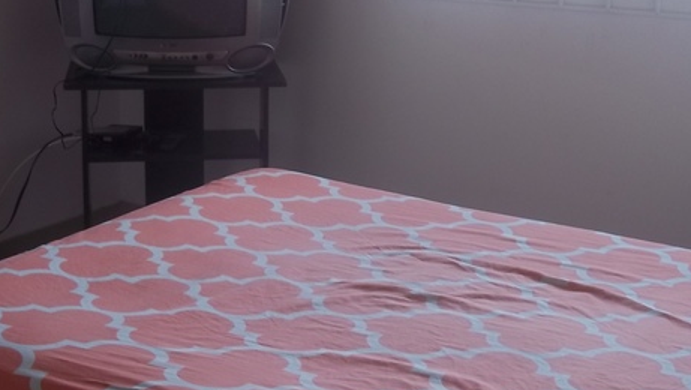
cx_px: 333
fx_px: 1247
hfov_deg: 31.0
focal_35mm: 68
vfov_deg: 17.6
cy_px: 81
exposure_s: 1/60
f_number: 3.1
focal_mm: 6.5
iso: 80
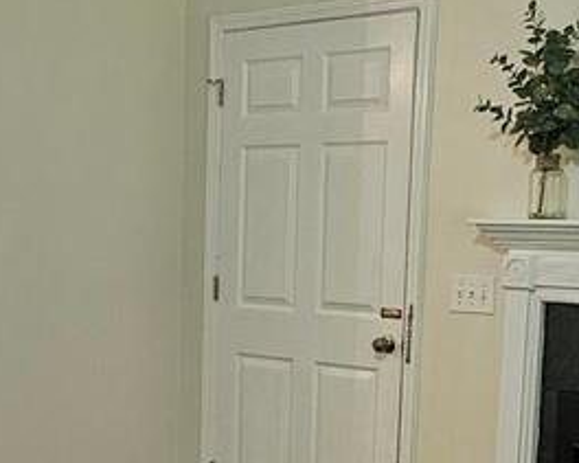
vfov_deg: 17.3
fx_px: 1490
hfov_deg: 21.5
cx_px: 55
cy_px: 445
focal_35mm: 87
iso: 400
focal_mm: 6.3
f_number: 1.7
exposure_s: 1/120
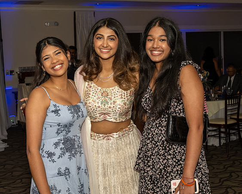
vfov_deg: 25.6
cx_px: 123
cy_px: 94
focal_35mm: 59
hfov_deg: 31.7
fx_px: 426
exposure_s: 1/250
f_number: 7.1
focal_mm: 34
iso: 800
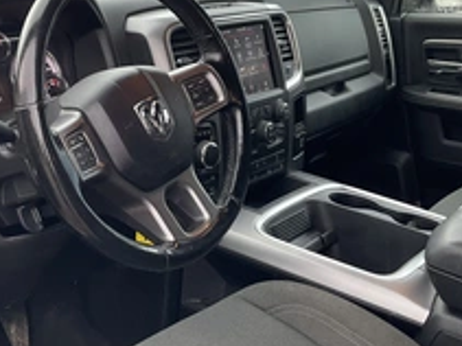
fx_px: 734
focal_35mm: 55
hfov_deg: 34.5
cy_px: 140
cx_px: 140
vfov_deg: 26.5
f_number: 1.8
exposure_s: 1/60
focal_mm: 3
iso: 64
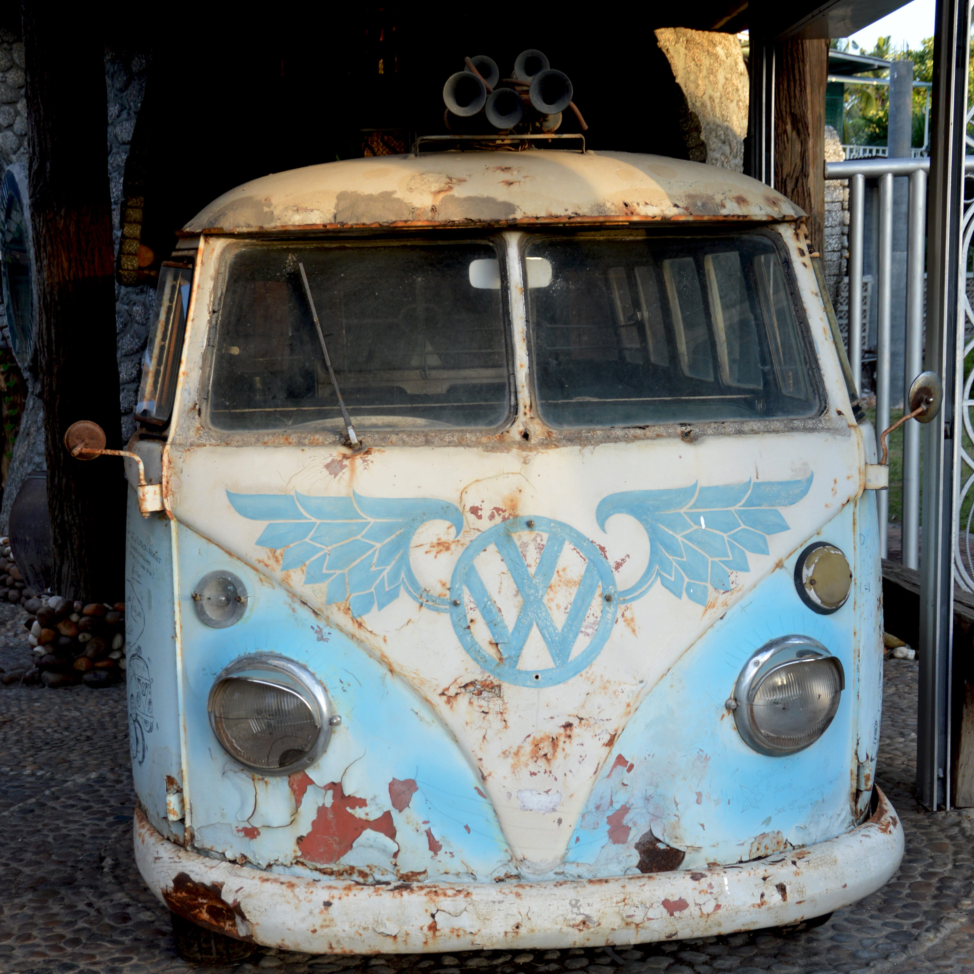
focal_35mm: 54
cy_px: 636
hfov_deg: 31.6
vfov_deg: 31.4
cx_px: 486
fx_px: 1719
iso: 280
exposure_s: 1/125
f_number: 5.6
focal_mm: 28
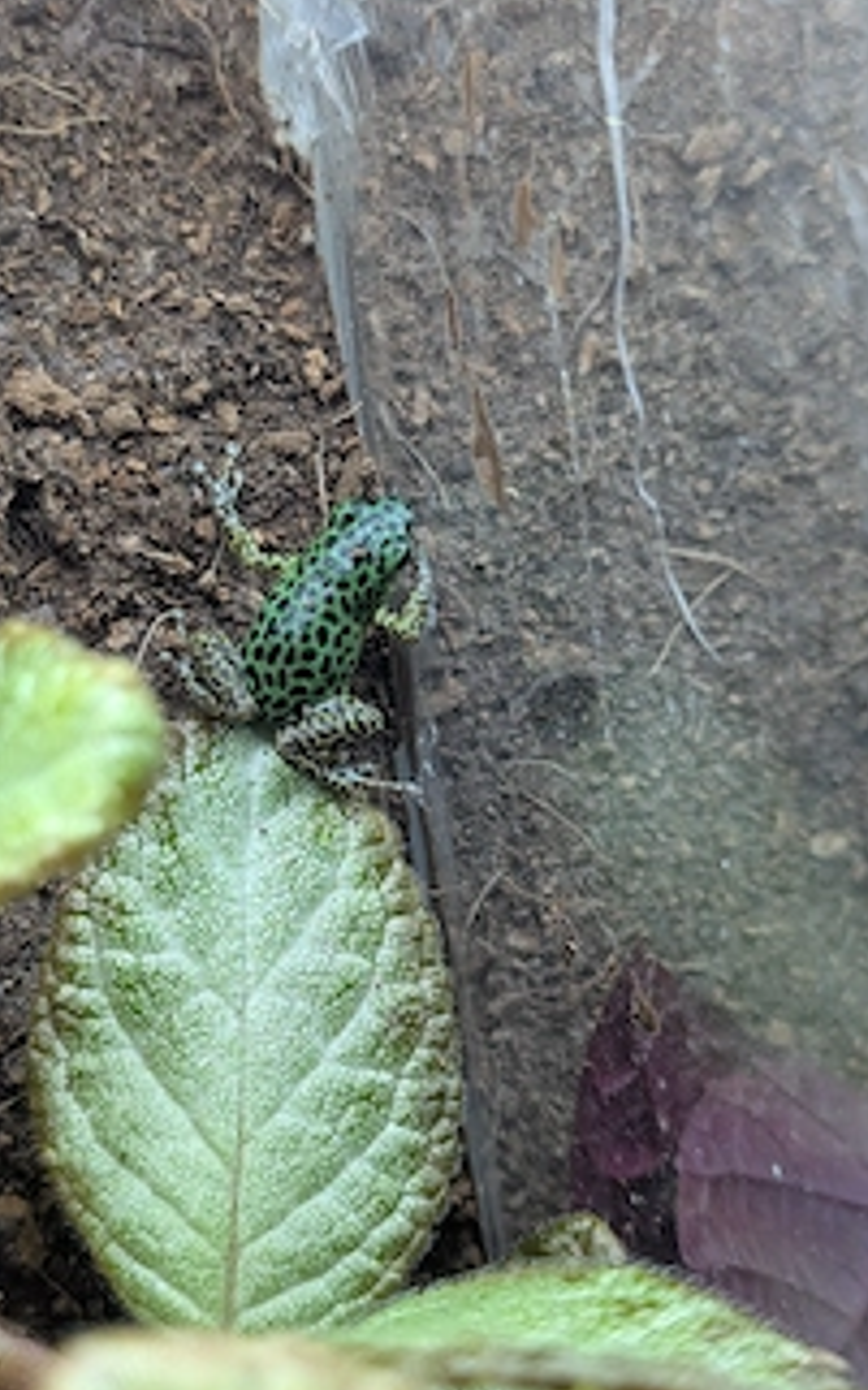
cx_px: 358
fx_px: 2387
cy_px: 725
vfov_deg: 32.5
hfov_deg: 20.6
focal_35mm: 63
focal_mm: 6.81
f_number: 1.85
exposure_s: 1/153
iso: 46
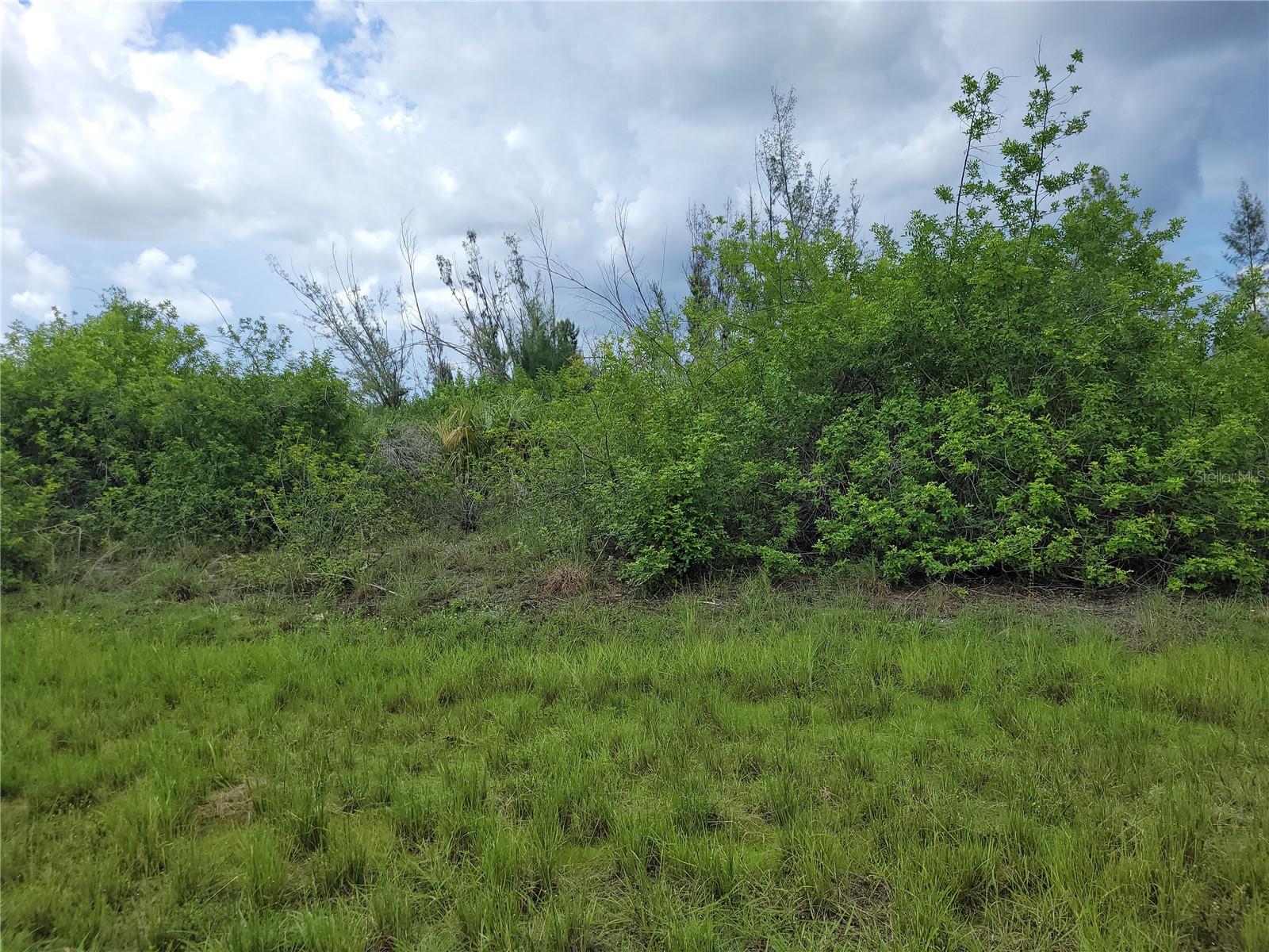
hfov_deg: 67.3
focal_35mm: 26
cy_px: 476
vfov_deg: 53.1
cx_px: 634
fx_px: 953
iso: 40
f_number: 1.8
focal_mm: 5.4
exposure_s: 1/1994
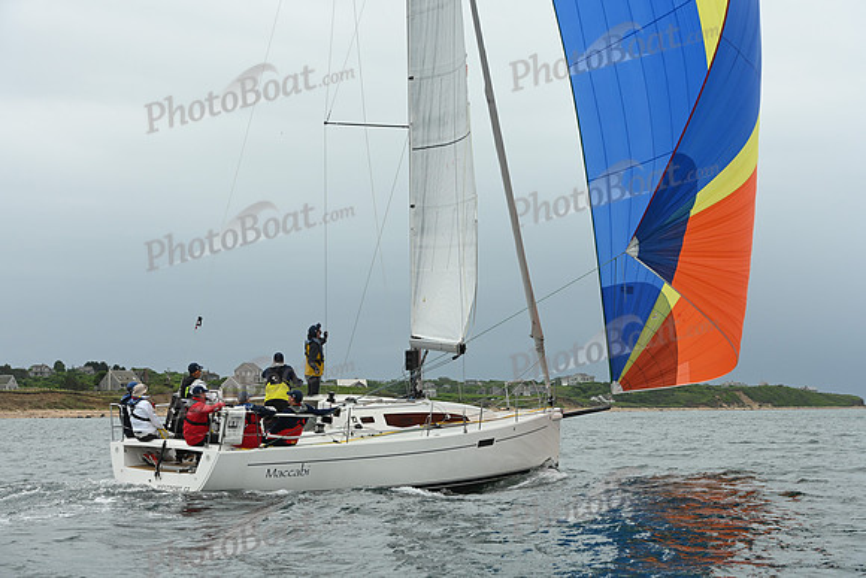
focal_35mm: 70
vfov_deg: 19.5
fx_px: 1684
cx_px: 433
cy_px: 289
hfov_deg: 28.8
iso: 400
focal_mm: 70
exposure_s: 1/800
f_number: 8
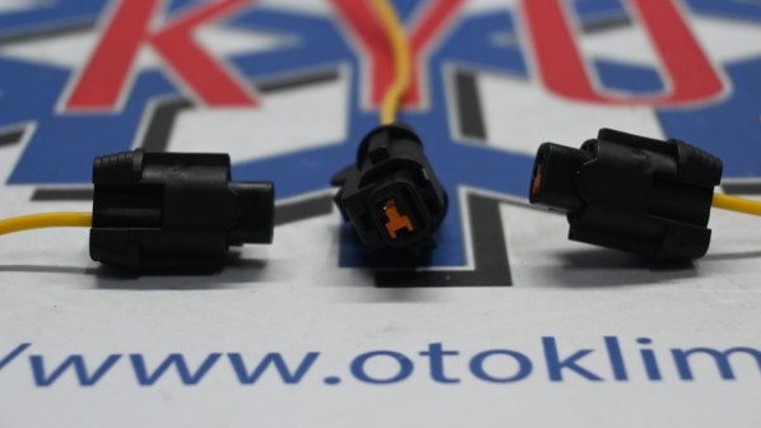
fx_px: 1594
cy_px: 177
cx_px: 381
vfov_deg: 15.3
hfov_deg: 26.8
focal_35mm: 79
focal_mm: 50
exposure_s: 1/80
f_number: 6.3
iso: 1100
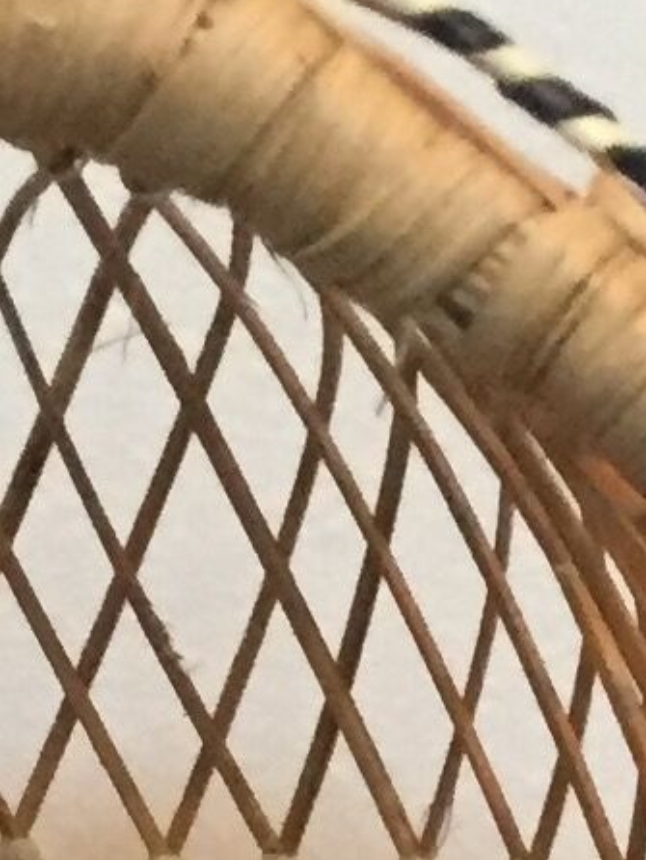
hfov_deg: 7.0
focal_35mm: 212
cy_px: 2605
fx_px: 5270
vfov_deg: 8.0
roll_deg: -0.2
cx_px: 633
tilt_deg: -18.9
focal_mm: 4.15
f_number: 2.2
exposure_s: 1/20
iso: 250
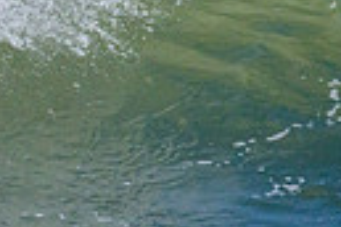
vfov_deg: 0.4
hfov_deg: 0.6
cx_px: -299
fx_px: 34097
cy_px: -86
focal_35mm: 3600
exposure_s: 1/2000
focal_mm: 800
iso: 1250
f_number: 11
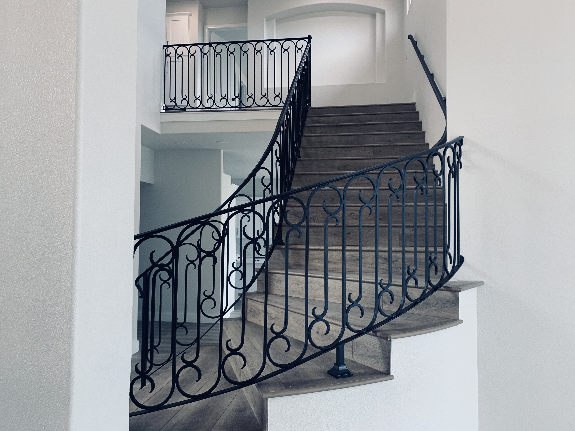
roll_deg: -0.6
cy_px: 216
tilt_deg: +1.9
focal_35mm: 26
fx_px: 432
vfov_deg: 53.1
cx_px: 288
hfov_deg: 67.3
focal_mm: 4.25
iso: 80
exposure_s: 1/120
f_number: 1.8
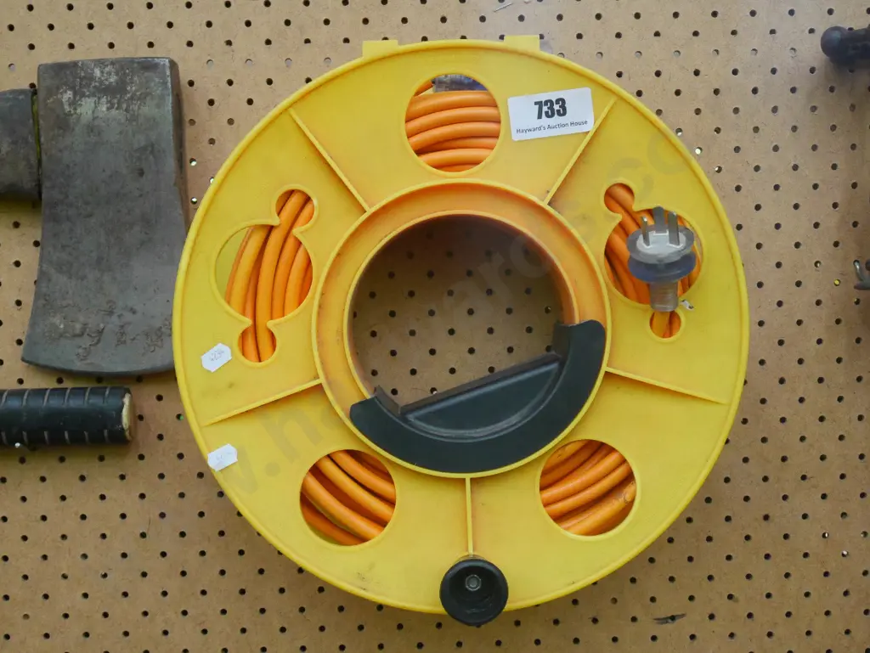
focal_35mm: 50
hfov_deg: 38.2
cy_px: 326
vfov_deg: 29.1
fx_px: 1257
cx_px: 435
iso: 3200
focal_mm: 25
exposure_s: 1/40
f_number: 5.2
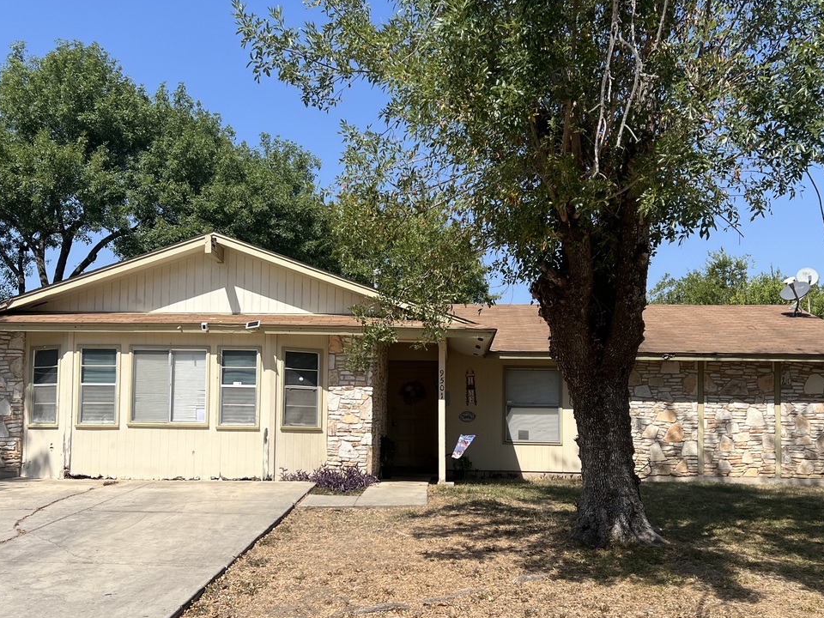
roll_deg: -0.4
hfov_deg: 47.9
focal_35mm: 39
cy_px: 389
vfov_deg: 36.6
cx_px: 417
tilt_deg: +3.8
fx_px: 928
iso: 50
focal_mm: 5.7
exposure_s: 1/5882
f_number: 1.5
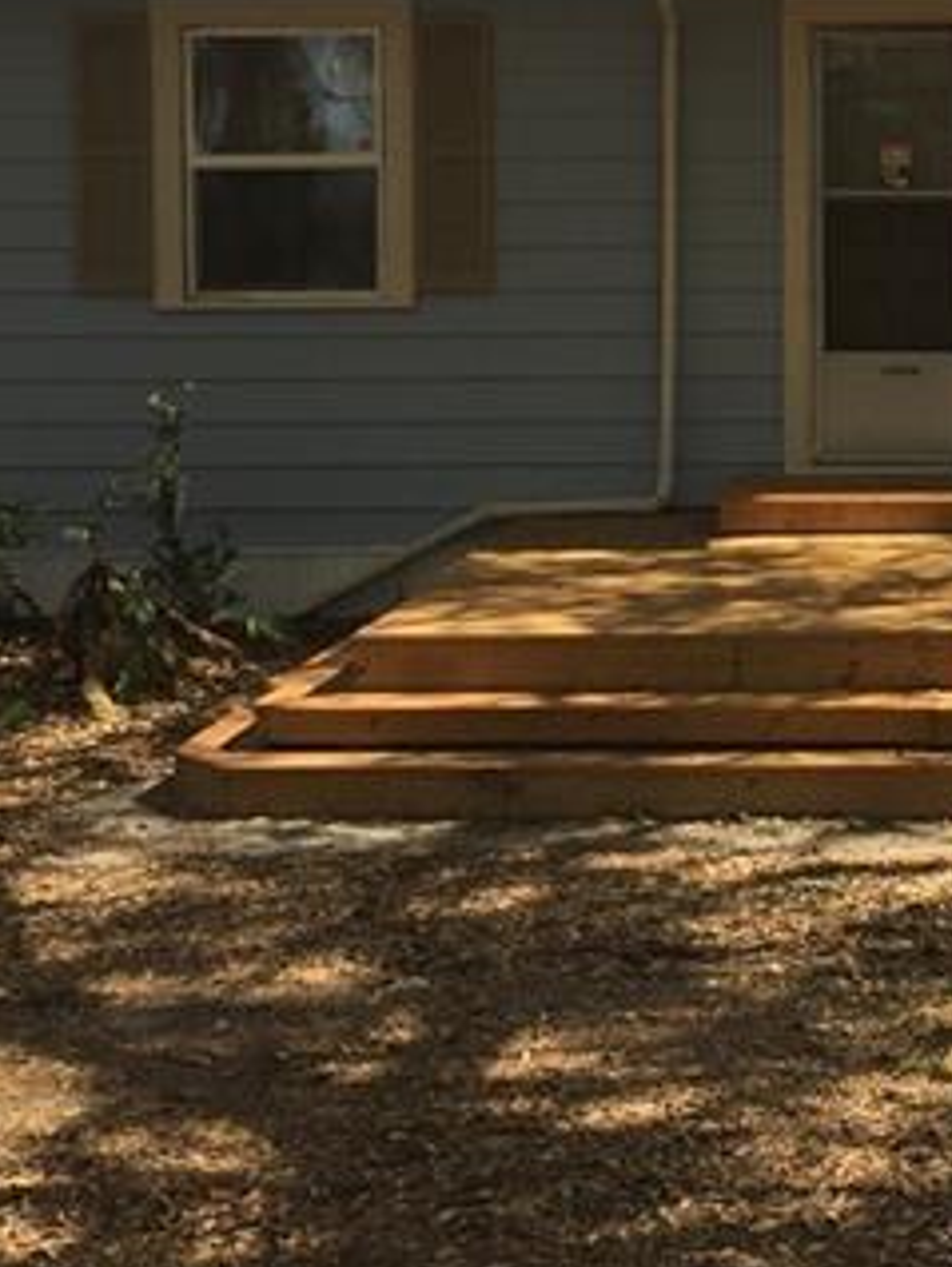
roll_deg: +0.3
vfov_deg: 27.4
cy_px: 343
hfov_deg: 20.4
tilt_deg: -2.7
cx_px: 944
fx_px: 2563
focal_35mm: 70
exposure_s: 1/1041
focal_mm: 4.15
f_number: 2.2
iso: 32
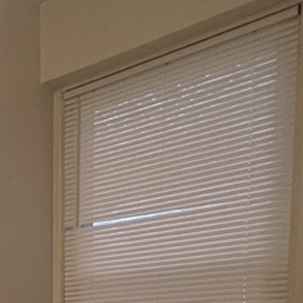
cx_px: -140
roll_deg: +2.0
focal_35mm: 54
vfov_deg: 26.5
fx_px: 535
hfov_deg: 25.0
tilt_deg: -5.8
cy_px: 400
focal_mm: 1.57
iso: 125
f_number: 1.8
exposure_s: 1/60
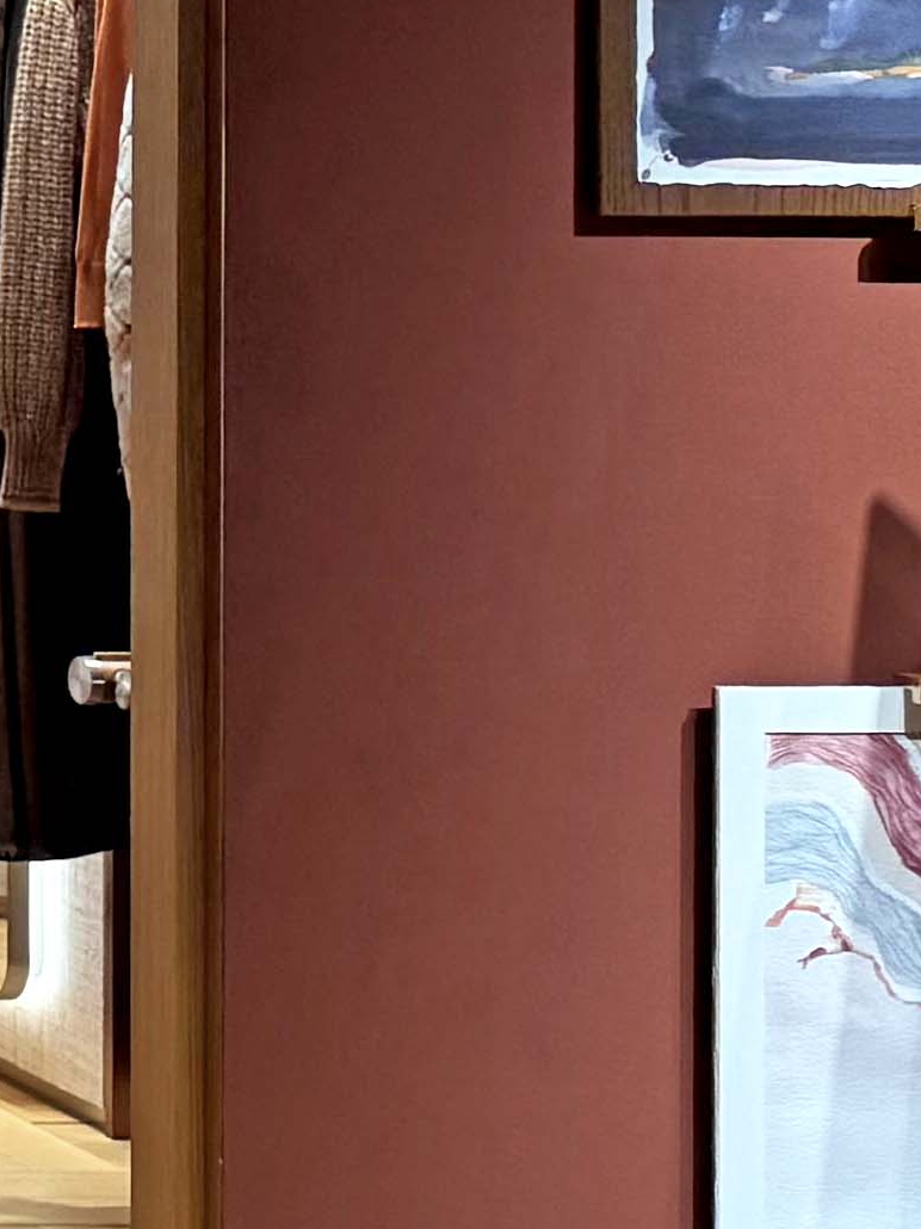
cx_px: -2446
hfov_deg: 8.1
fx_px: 4685
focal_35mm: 132
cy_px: -72
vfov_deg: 14.6
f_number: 1.78
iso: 50
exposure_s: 1/133
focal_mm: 6.76
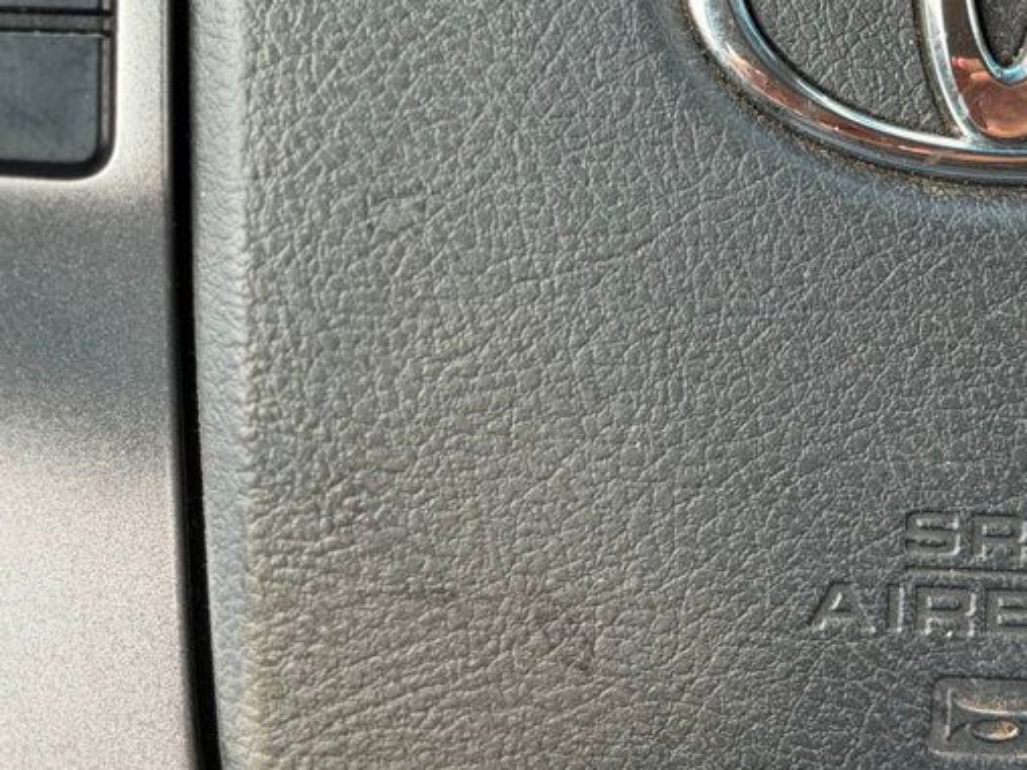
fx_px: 2877
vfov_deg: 15.1
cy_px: 79
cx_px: 324
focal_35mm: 97
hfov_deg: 20.2
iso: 160
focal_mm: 6.76
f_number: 1.78
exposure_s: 1/151
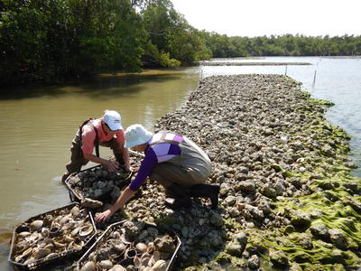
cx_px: 180
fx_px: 250
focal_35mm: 24
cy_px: 136
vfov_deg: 56.8
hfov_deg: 71.6
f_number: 2.8
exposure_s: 1/1000
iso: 125
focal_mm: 4.3
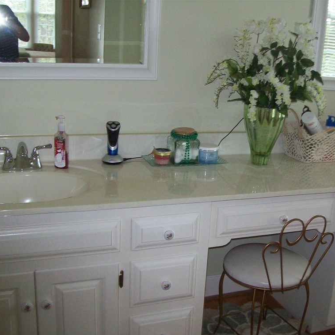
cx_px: 203
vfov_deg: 39.2
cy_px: 169
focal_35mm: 43
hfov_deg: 39.0
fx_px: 471
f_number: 2.7
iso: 200
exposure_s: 1/64
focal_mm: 6
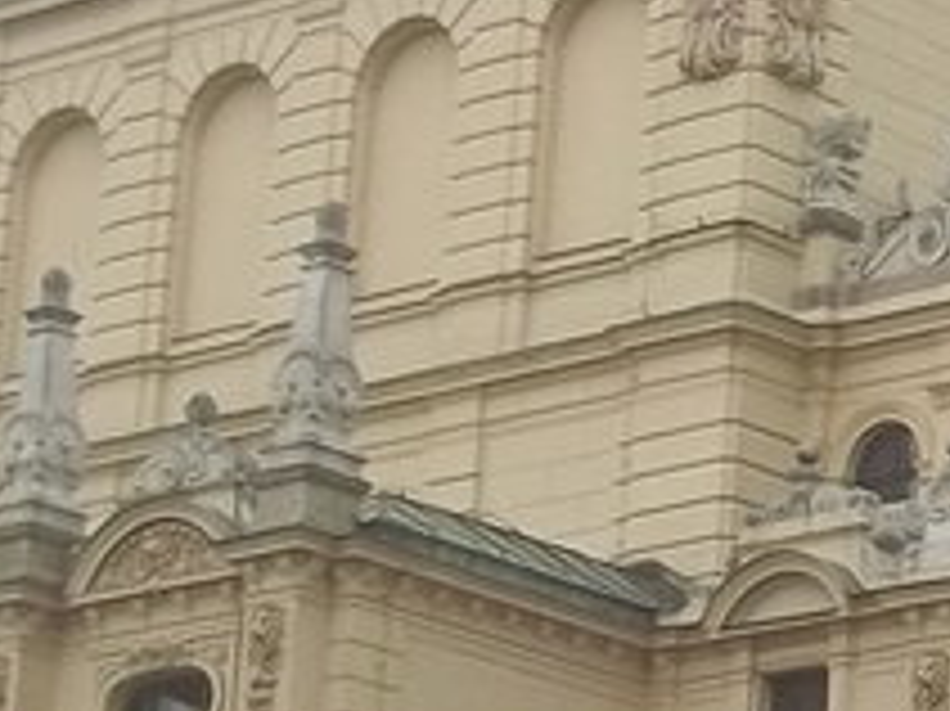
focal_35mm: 205
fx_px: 5623
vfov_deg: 7.2
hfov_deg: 9.3
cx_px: 1576
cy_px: 788
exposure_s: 1/250
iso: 64
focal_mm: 6.5
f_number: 3.1
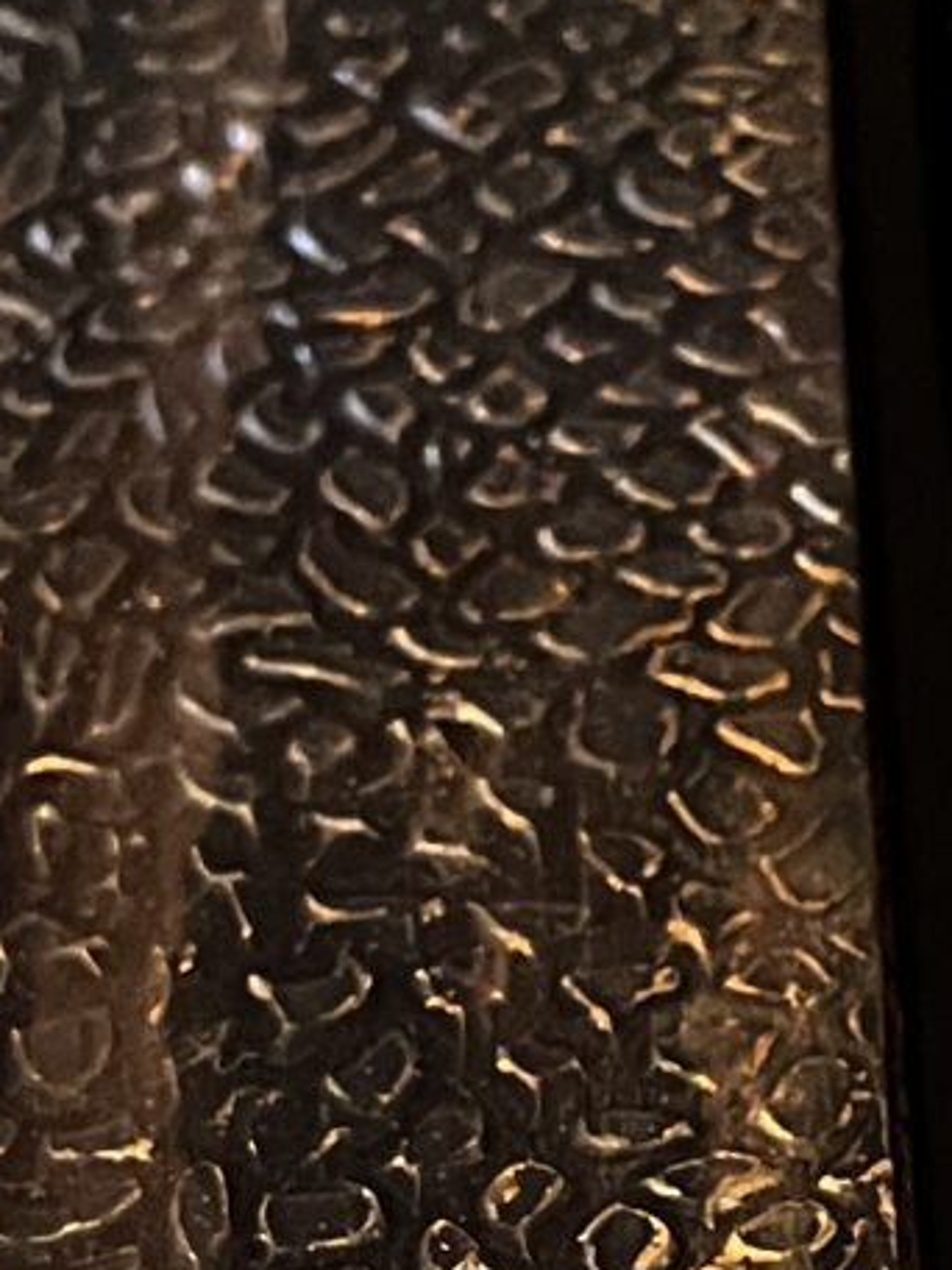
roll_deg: +1.8
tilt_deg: -40.6
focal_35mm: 146
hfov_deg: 10.2
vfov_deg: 13.3
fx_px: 5354
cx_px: 468
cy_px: 1390
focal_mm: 5.1
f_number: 1.6
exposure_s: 1/30
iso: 640
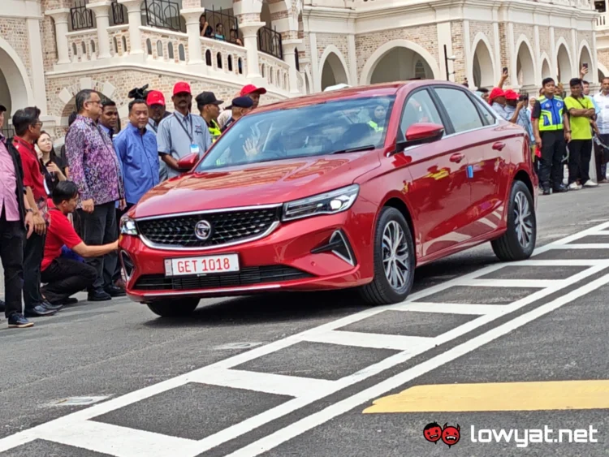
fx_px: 810
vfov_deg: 31.5
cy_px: 228
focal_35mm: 46
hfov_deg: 41.2
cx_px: 304
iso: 50
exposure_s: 1/1600
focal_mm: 5.4
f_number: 1.6
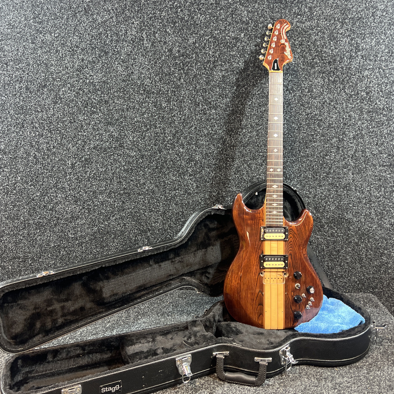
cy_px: 201
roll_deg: -1.4
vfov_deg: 51.1
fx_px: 412
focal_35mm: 32
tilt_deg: -14.7
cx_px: 198
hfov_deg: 51.1
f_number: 1.5
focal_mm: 5.7
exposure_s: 1/50
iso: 160
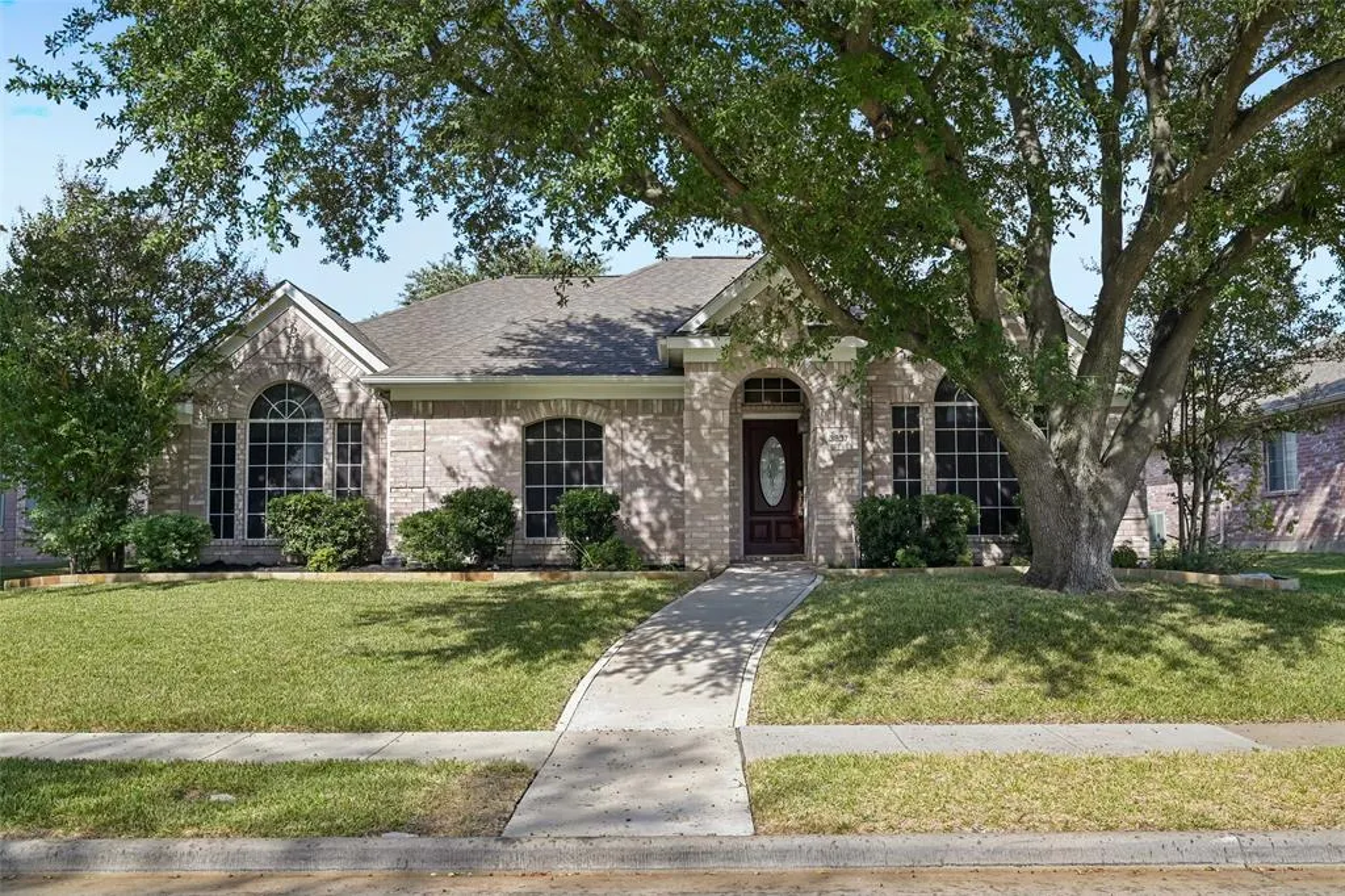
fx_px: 1120
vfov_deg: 43.6
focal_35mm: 30
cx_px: 672
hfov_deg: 61.9
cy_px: 448
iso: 400
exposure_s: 1/640
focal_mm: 30
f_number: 8
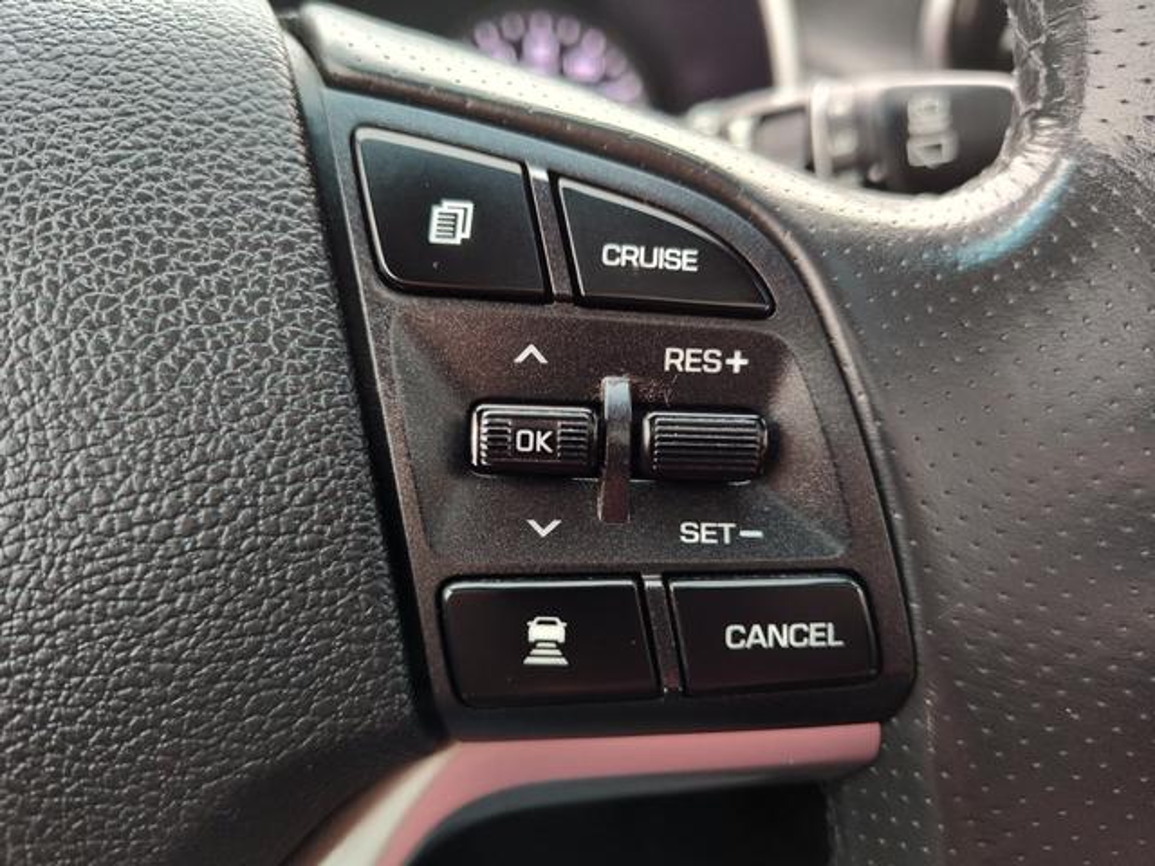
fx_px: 767
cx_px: 578
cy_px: 433
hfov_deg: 73.9
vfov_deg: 58.9
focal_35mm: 23
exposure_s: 1/60
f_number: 1.88
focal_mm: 5.56
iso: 450
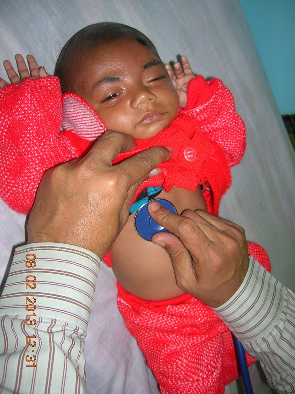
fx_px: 387
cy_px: 197
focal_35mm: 34
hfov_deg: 41.7
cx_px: 148
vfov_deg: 54.0
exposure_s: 1/60.1
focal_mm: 5.7
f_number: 2.9
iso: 50
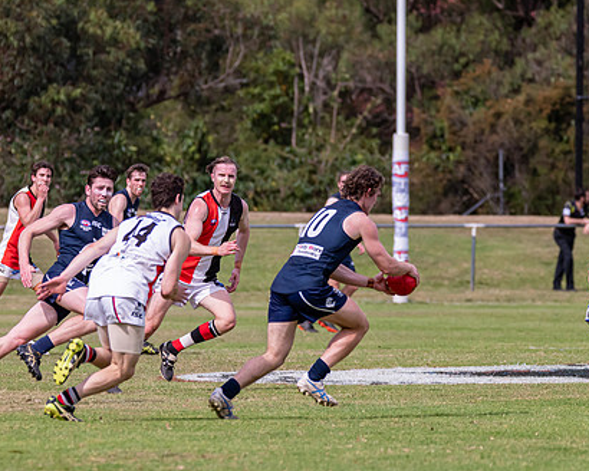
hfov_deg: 3.7
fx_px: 9204
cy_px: 170
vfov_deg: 2.9
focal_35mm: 528
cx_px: 168
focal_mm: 300
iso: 800
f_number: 6.3
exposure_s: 1/3200
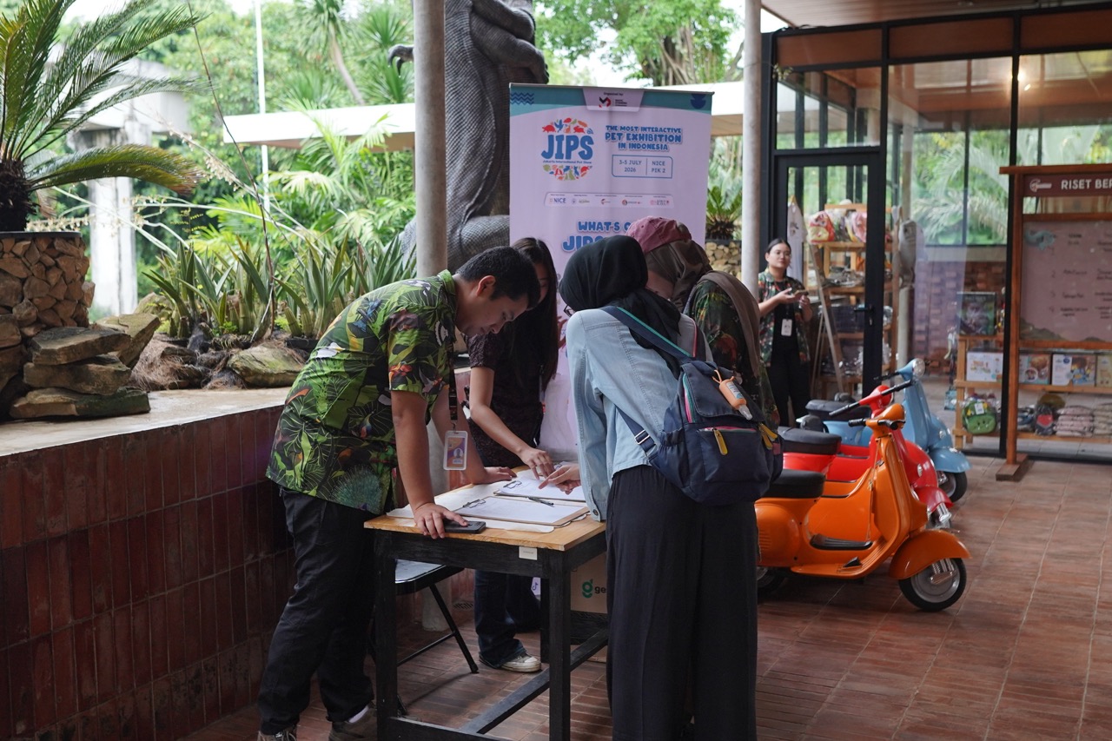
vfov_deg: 36.9
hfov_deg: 53.1
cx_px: 556
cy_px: 370
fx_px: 1112
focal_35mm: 36
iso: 500
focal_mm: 24
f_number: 2.8
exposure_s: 1/200
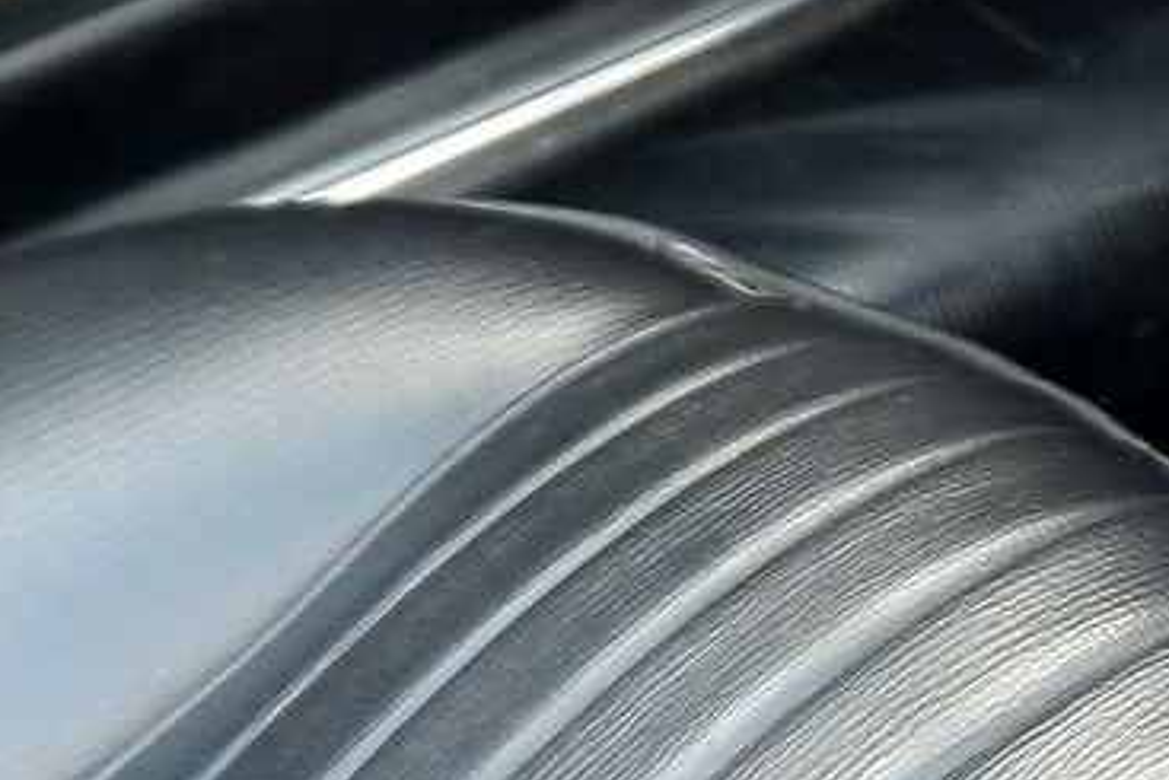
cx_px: 2621
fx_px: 5100
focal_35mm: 157
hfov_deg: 11.3
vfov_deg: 8.6
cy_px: -325
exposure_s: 1/56
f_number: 3.5
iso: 200
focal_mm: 16
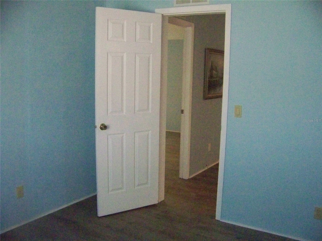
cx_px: 161
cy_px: 120
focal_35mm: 36
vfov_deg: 39.7
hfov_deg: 51.4
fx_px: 335
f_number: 2.8
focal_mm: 5.85
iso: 1600
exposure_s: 1/500
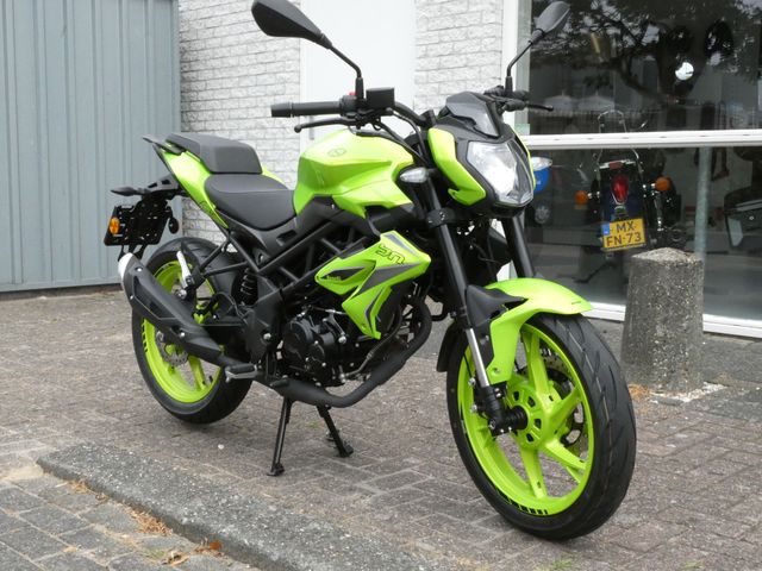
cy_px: 286
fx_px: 1013
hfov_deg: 41.2
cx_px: 381
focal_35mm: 46
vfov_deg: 31.5
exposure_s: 1/800
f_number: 7.1
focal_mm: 8.2
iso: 800
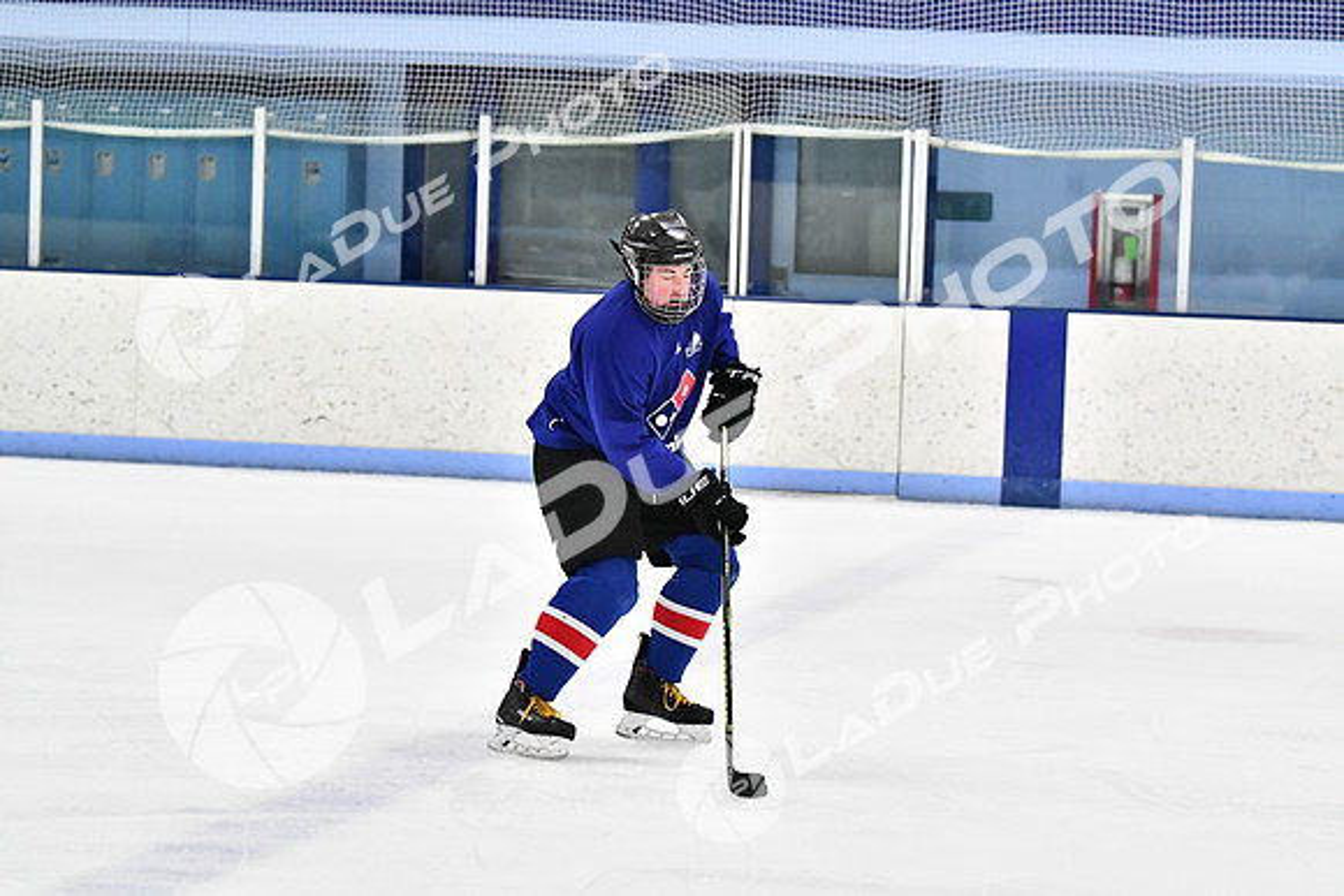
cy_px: 448
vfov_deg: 9.0
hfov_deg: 13.4
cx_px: 672
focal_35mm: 153
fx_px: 5713
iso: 6400
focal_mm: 102
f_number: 3.2
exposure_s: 1/1250
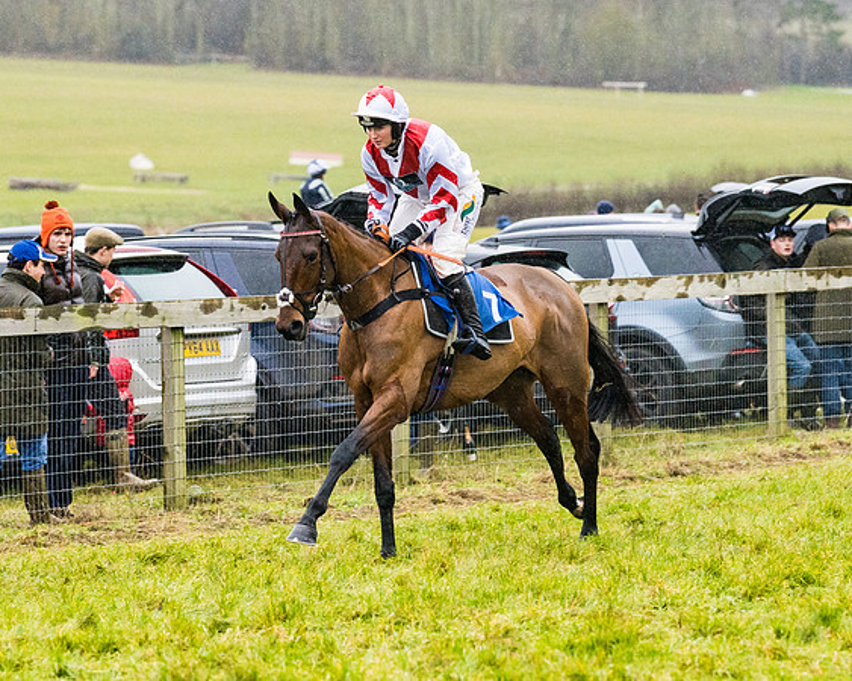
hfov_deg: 7.6
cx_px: 397
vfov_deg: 6.1
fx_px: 6403
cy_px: 310
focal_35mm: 254
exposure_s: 1/1000
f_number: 4
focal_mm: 135
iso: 1600
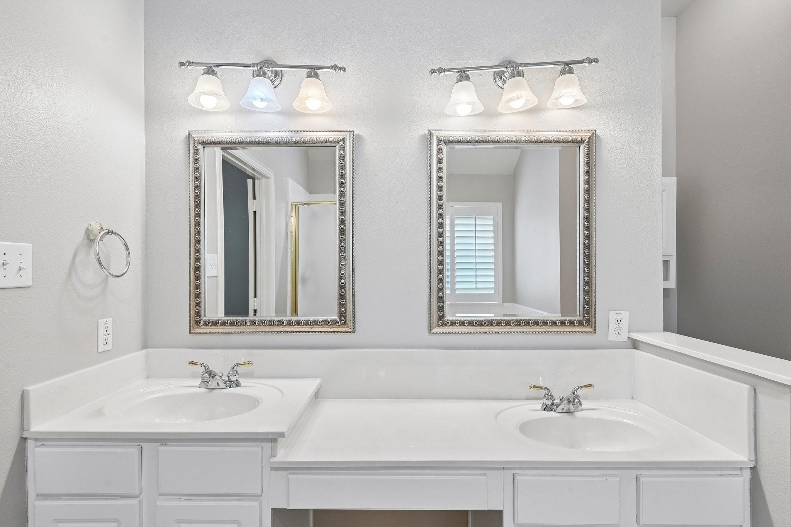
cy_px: 264
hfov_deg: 88.4
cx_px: 396
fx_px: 406
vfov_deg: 65.9
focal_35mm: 18
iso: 400
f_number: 8
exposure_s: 1/60
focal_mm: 18.5
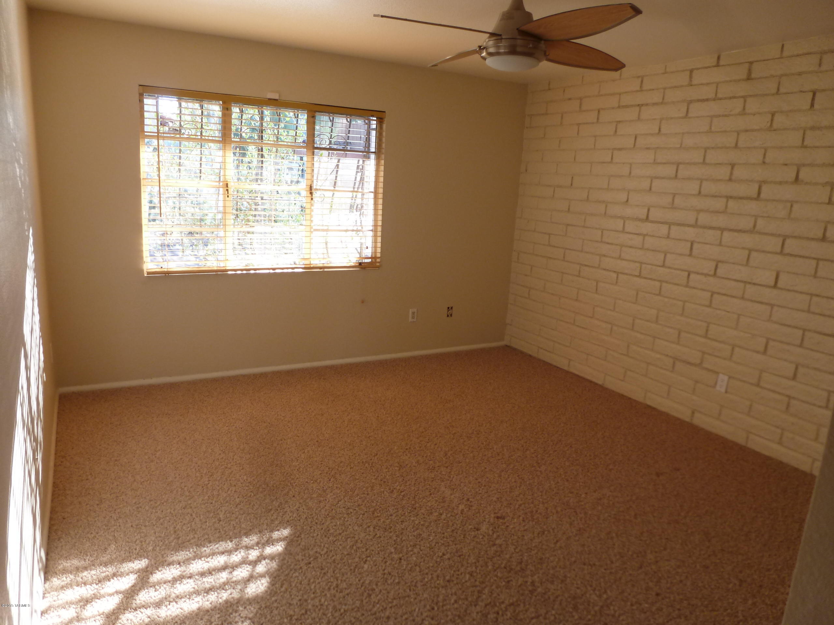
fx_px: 578
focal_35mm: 24
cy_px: 312
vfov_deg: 56.8
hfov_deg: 71.6
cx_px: 417
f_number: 3.3
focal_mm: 4.3
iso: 160
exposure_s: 1/60
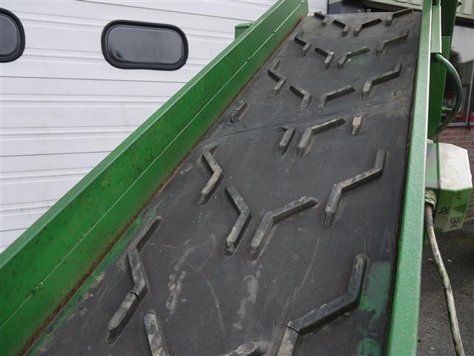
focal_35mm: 28
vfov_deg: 49.8
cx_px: 237
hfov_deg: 63.4
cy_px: 178
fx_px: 384
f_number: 5.6
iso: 100
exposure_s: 1/250
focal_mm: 14
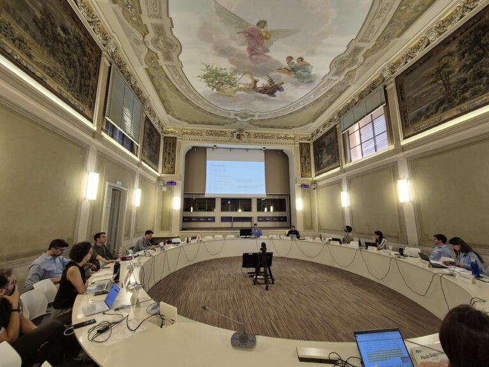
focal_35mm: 13
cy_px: 184
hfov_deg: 106.2
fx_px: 184
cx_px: 244
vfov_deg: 89.9
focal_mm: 2.2
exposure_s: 1/60
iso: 125
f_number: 2.2
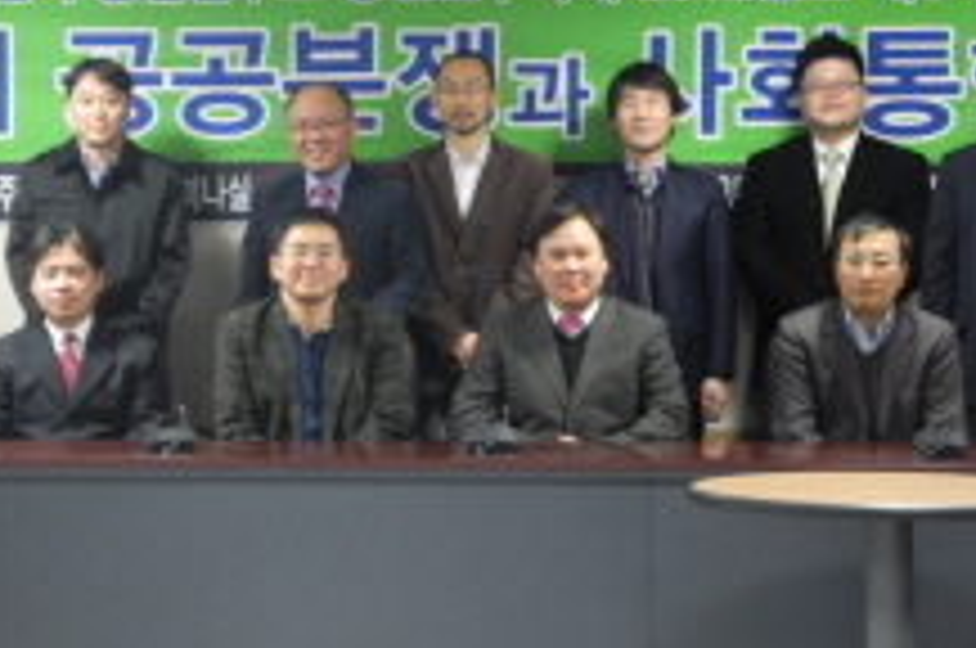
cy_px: 146
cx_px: 328
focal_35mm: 155
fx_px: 4196
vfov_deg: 8.8
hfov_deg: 13.2
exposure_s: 1/13.6
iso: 400
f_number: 4
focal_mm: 18.1
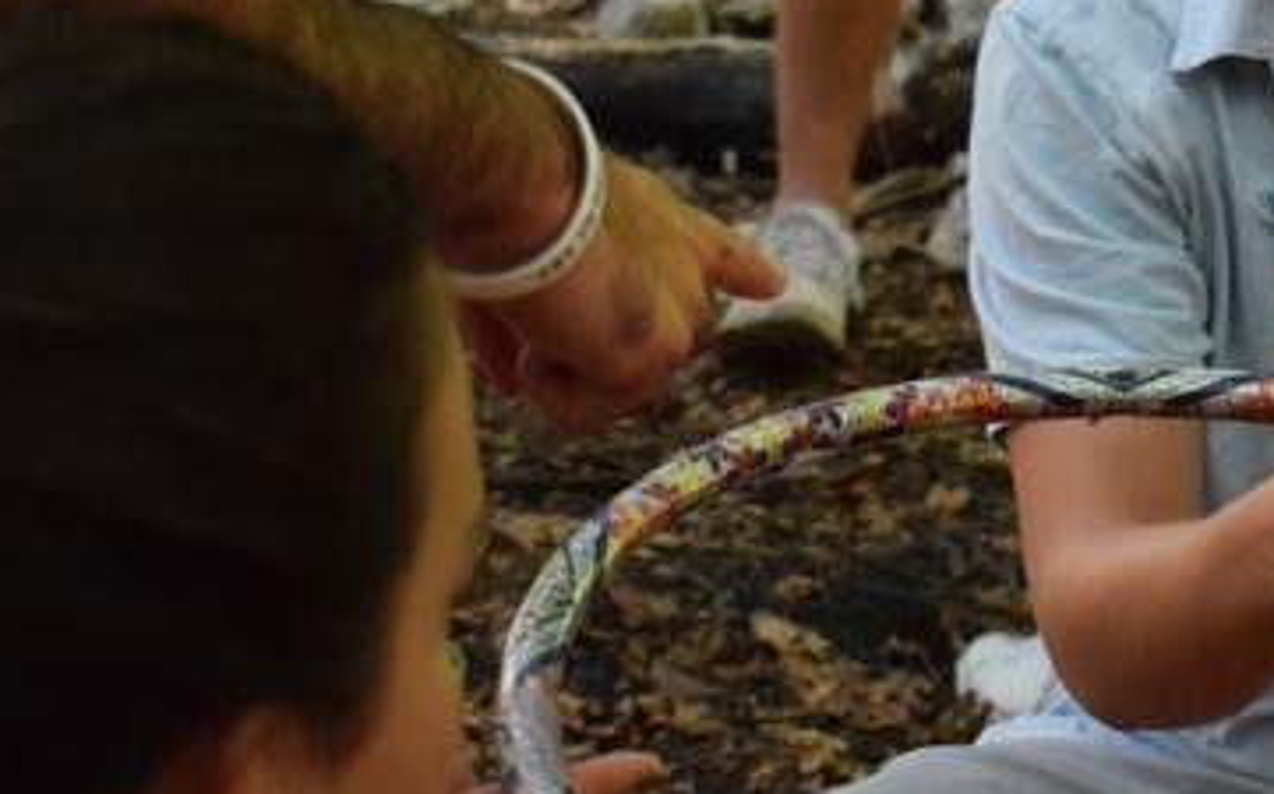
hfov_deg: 13.8
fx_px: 5149
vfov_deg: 8.7
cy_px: -83
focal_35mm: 148
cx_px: 1390
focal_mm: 35
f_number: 4.5
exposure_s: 1/320
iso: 3200
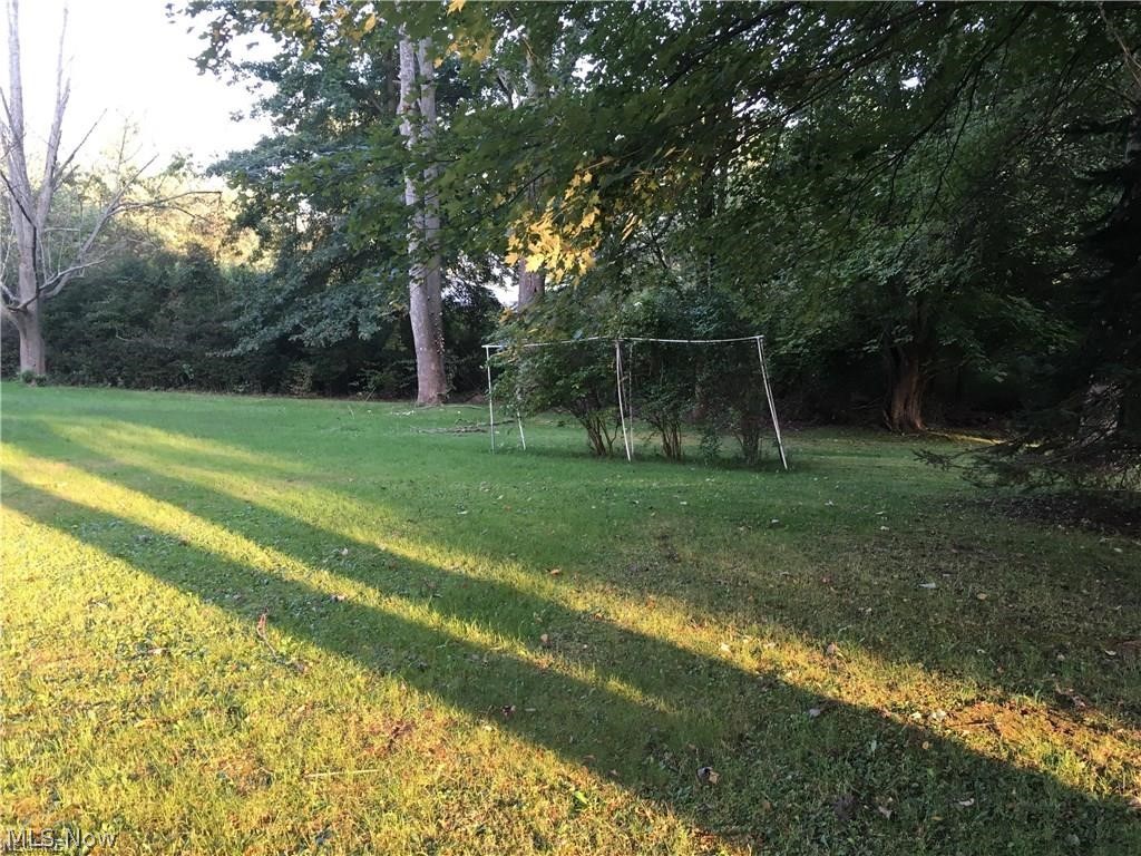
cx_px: 570
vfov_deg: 48.2
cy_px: 428
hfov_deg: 61.7
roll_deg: -0.2
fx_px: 956
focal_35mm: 29
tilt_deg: -6.5
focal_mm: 4.15
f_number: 2.2
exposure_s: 1/30
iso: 25
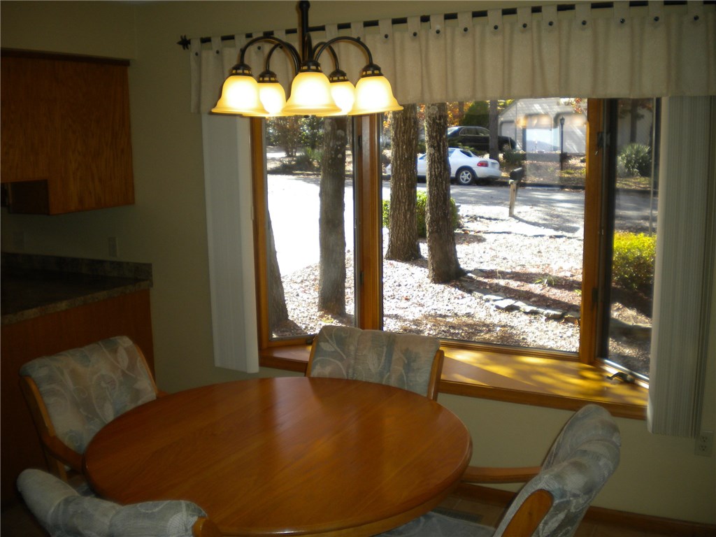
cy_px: 268
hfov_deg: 52.6
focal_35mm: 35
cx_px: 358
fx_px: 724
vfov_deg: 40.7
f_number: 3.1
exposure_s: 1/131
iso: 80
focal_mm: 6.3
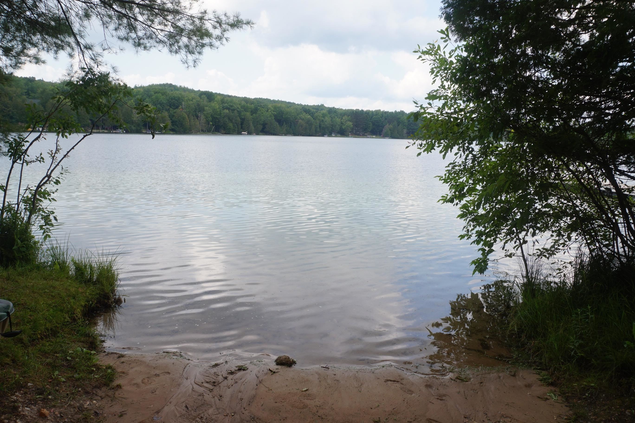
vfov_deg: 47.9
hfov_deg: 67.4
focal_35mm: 27
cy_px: 212
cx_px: 318
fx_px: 476
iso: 100
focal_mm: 18
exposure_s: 1/80
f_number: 11
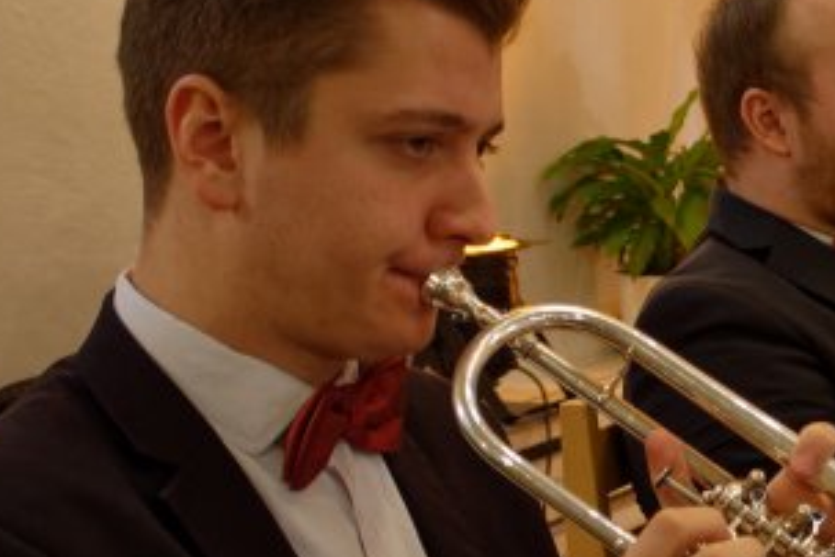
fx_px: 2064
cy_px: 437
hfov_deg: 21.1
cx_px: 1028
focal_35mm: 89
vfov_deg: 15.3
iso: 900
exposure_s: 1/30
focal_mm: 18
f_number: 3.5
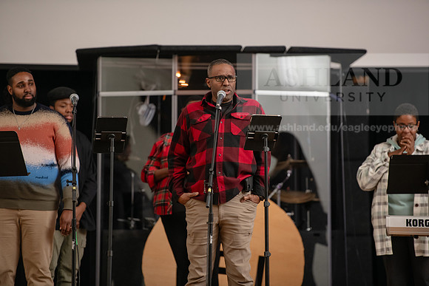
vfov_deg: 6.9
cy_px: 143
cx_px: 214
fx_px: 2384
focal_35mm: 200
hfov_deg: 10.3
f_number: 2.8
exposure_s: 1/60
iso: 1600
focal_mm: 200
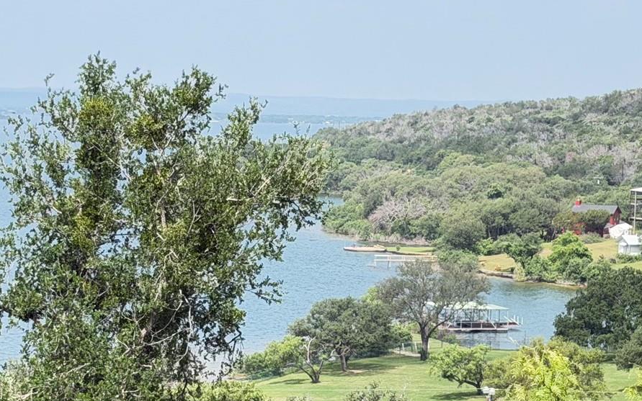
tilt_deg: -4.7
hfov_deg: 17.8
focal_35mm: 117
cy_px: 259
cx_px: 287
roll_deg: -1.6
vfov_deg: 11.2
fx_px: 2047
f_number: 1.78
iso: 100
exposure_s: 1/1456
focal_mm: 6.76
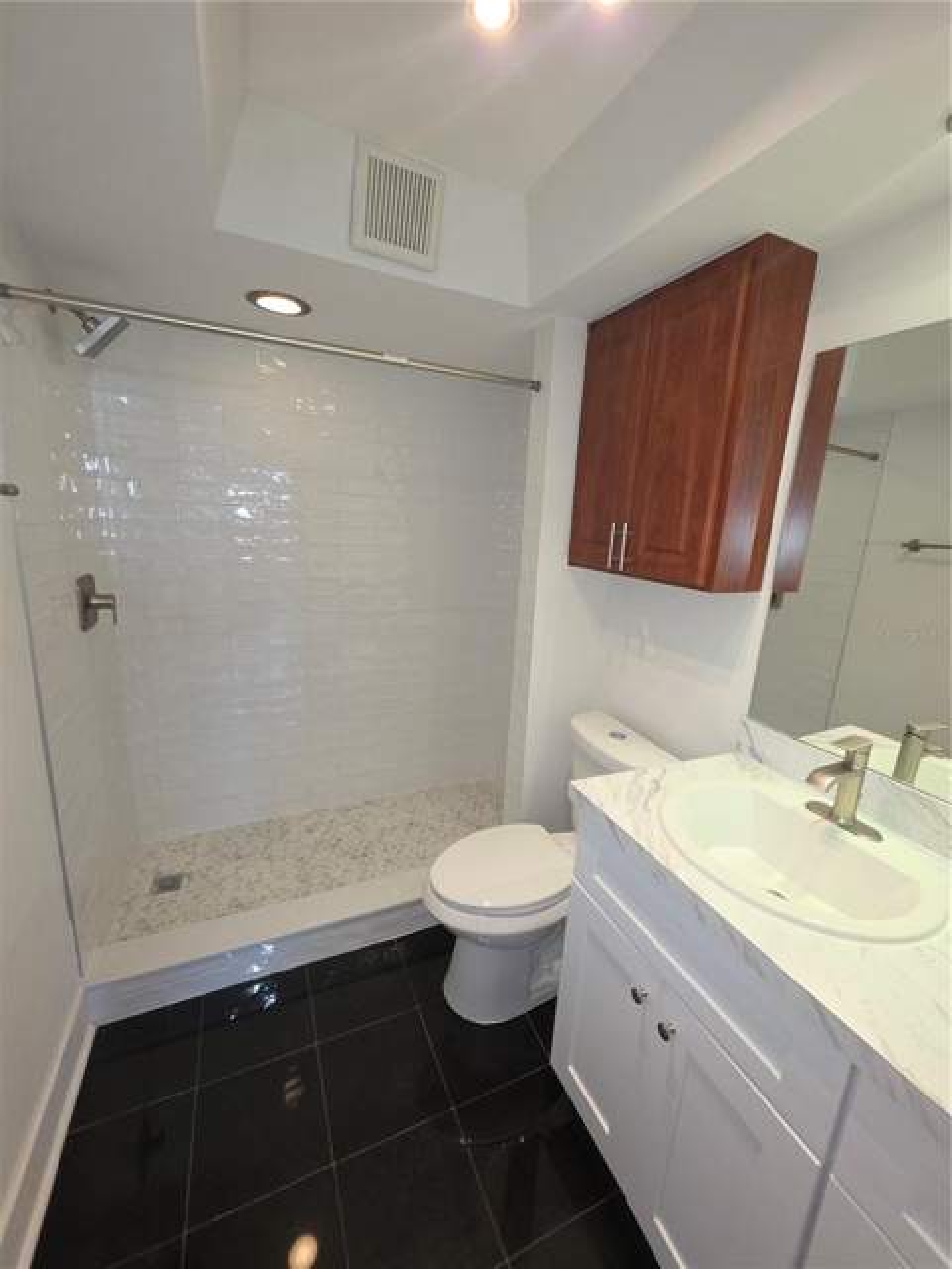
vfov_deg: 106.2
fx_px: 477
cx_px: 476
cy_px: 634
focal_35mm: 13
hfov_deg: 89.9
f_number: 1.9
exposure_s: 1/60
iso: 100
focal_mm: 2.2
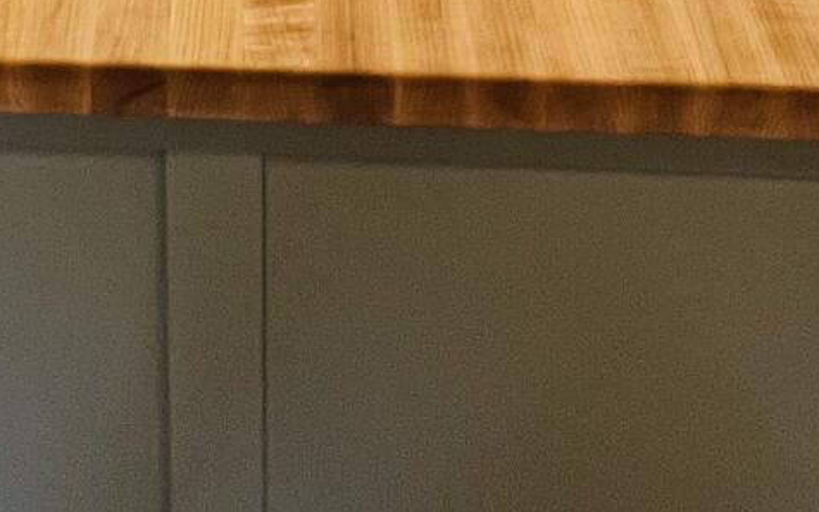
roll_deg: +0.0
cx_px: 200
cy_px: -962
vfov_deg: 12.1
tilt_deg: -9.7
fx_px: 1295
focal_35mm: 58
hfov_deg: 34.3
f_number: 1.8
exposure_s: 1/120
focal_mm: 1.57
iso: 200
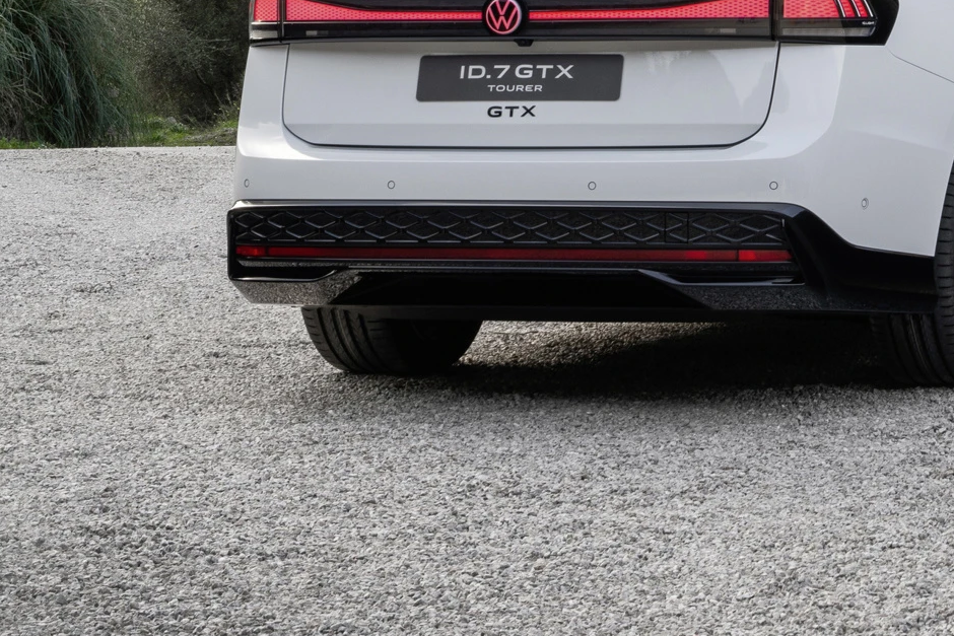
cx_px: 1281
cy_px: -298
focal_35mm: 134
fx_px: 3551
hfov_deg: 14.6
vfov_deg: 9.9
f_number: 16
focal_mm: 42
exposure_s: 1/8
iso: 50
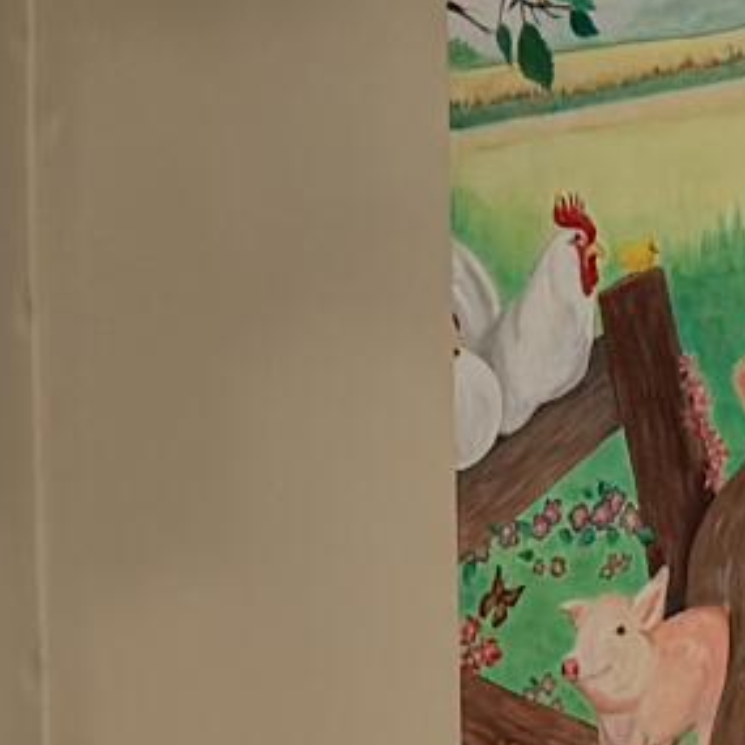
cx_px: 460
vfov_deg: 7.6
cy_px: 1456
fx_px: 5430
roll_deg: +1.4
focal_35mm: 223
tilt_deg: -6.3
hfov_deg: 7.8
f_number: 1.78
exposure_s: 1/189
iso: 100
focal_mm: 6.76
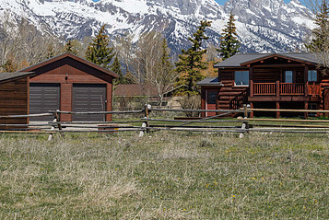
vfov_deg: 13.2
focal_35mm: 104
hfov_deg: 19.6
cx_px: 203
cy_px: 50
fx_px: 952
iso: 200
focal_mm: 63
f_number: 14
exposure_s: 1/200
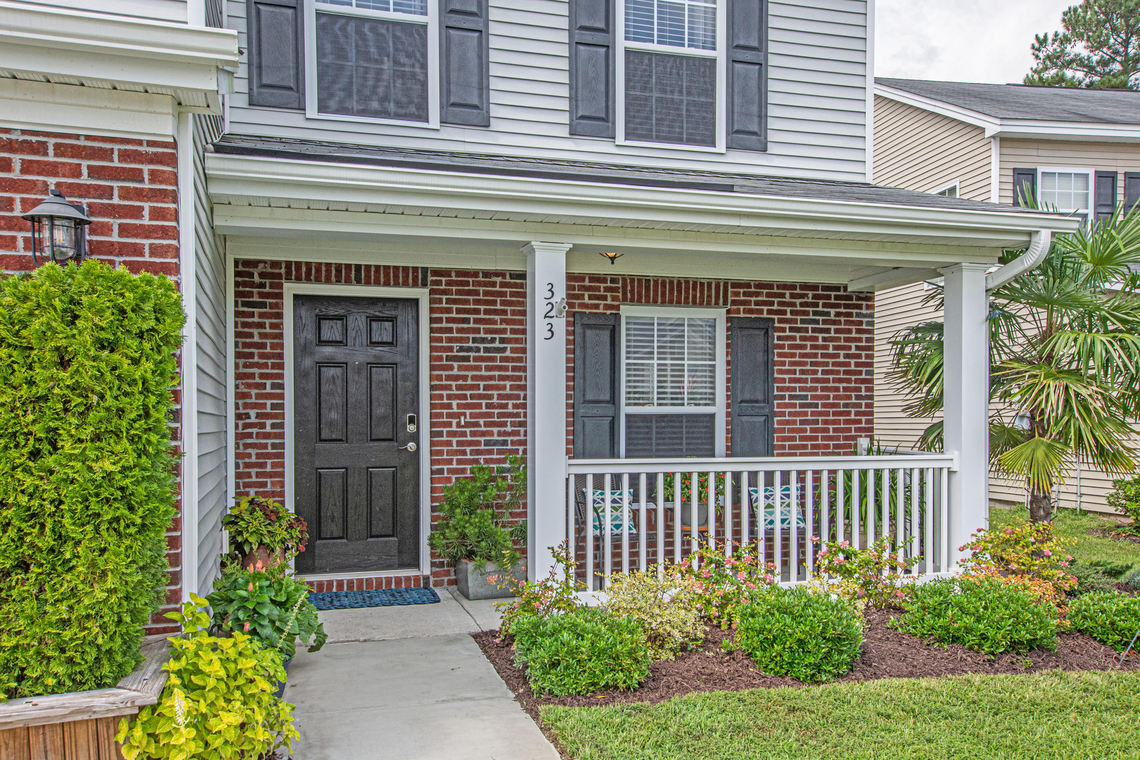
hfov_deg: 61.9
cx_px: 570
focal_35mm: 30
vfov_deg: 43.6
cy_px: 380
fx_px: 950
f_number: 10
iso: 320
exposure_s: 1/250
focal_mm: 20
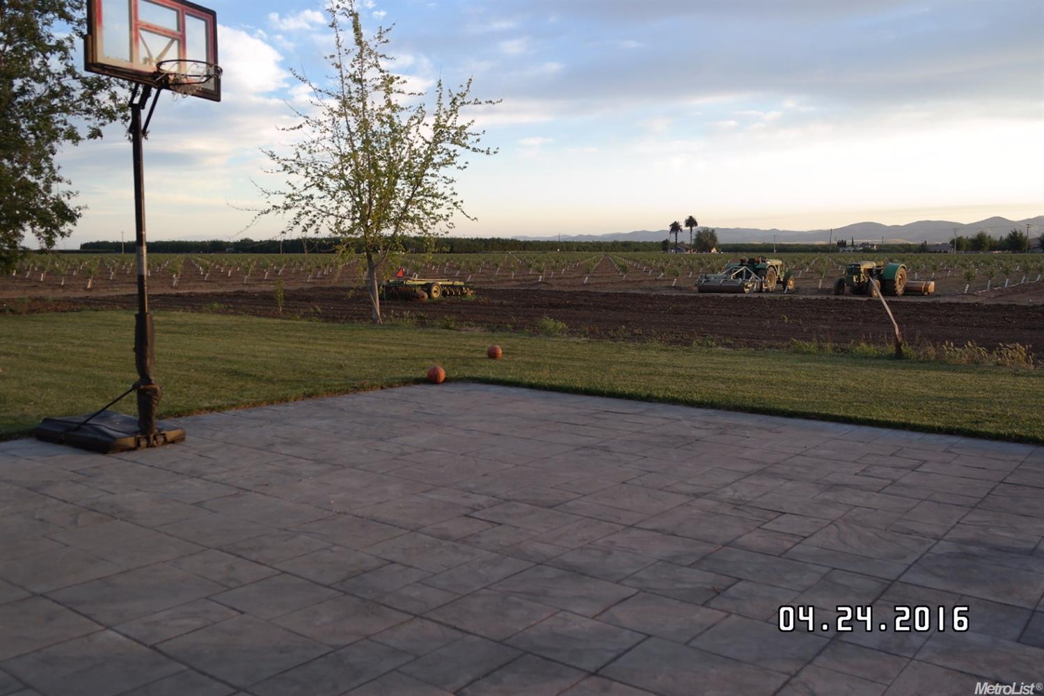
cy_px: 348
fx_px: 870
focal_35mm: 30
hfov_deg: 61.9
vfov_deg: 43.6
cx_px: 522
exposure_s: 1/100
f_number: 4
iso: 100
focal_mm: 20
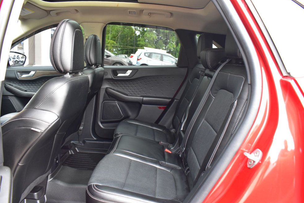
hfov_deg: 65.5
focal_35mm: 28
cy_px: 101
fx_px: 236
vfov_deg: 46.4
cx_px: 148
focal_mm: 18
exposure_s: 1/15
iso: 800
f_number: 6.3
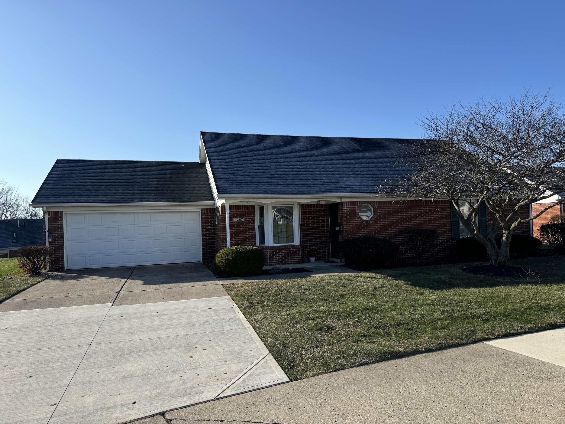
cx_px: 282
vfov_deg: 56.8
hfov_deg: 71.6
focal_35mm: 24
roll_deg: +1.1
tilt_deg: +0.7
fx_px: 392
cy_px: 212
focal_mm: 6.76
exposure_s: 1/4049
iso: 80
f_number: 1.78
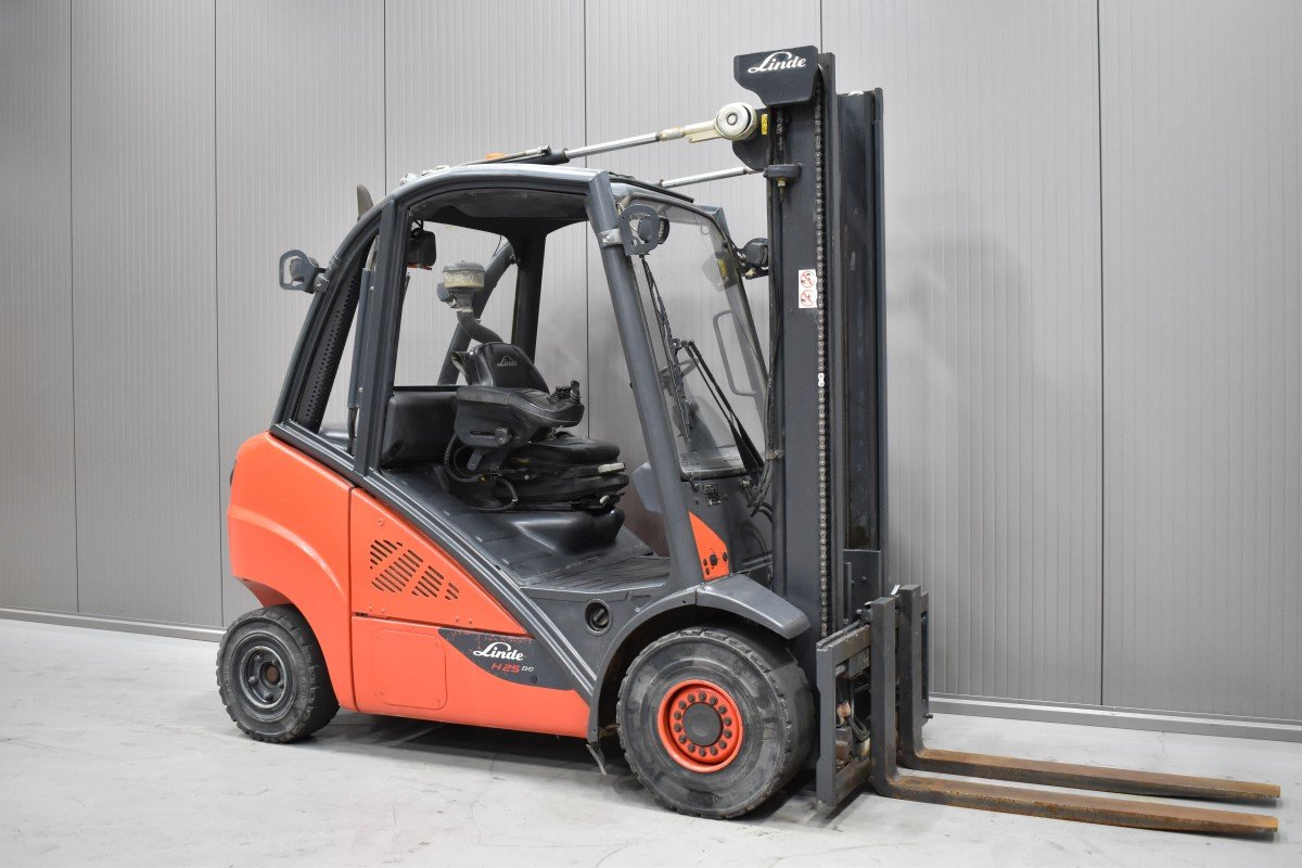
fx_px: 1248
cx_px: 651
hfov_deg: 55.1
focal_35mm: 34
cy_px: 434
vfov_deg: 38.4
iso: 1250
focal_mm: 23
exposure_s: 1/30
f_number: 4.5
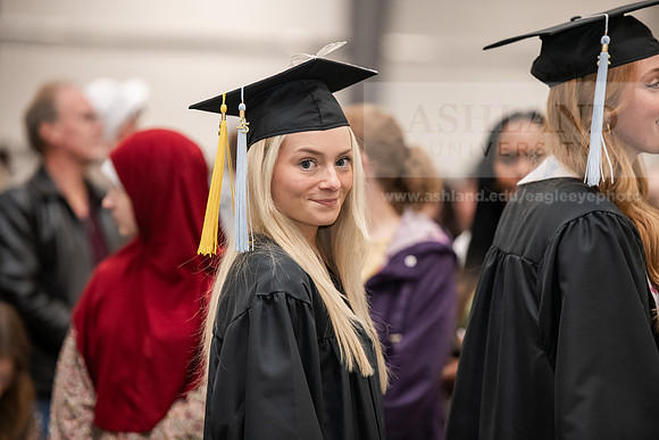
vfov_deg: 7.6
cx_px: 330
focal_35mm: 180
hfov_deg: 11.4
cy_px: 220
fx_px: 3296
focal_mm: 180
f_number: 3.2
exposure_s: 1/200
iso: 2500
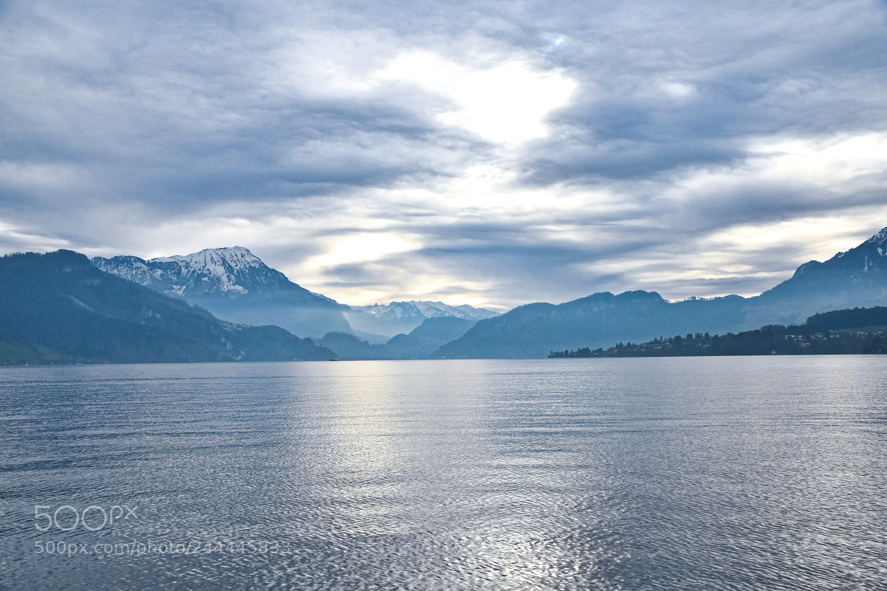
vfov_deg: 40.0
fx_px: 813
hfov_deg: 57.2
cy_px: 296
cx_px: 444
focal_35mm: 33
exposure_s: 1/250
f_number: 8
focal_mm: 22
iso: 200
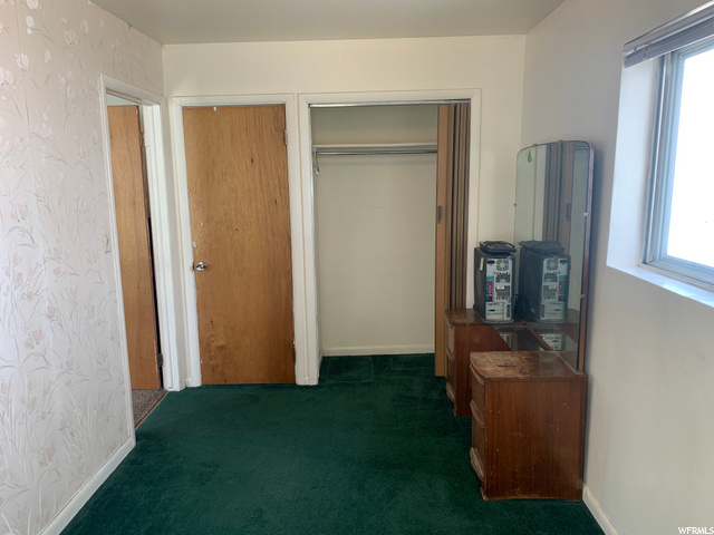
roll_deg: +0.7
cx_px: 357
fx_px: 536
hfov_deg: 67.3
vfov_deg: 53.1
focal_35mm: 26
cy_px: 268
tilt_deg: -9.9
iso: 50
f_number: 1.8
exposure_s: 1/60
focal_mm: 4.25
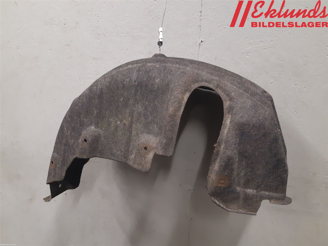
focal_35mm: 26
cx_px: 164
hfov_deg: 67.3
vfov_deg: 53.1
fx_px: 246
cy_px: 123
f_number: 1.7
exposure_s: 1/50
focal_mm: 3.93
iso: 200
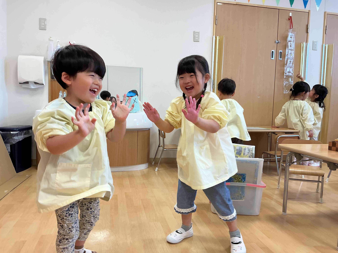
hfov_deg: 61.7
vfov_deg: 48.2
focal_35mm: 29
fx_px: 283
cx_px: 169
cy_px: 126
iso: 40
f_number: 1.8
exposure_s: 1/100
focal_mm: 3
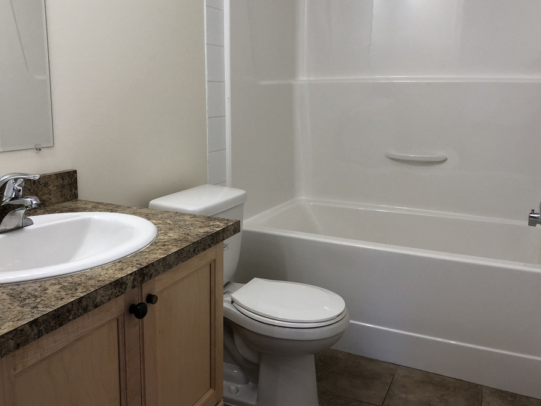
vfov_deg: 44.1
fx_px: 500
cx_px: 280
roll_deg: -0.5
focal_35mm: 32
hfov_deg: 56.8
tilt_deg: -10.4
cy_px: 185
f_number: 1.8
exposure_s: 1/30
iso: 25
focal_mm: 3.99
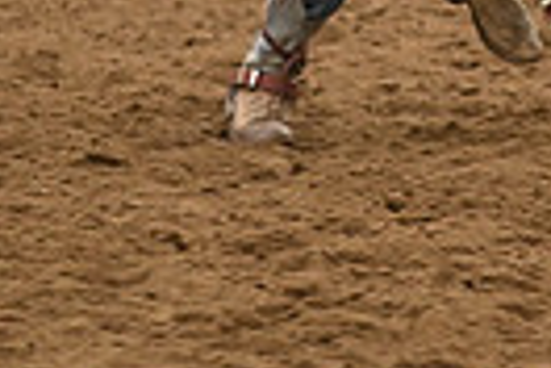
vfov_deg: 2.0
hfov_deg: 2.9
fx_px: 10759
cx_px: 463
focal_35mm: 703
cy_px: -366
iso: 3200
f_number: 2.8
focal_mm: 160
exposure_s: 1/400
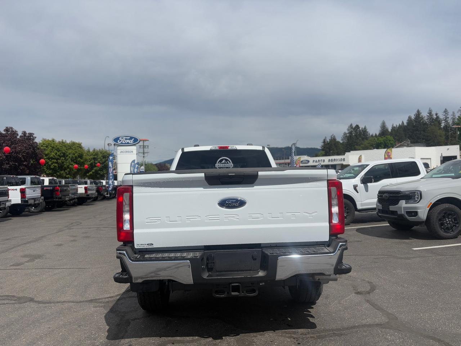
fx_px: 346
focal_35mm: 26
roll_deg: +1.5
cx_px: 230
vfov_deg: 53.1
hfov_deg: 67.3
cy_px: 173
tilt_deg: +1.8
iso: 50
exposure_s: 1/10101
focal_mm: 5.96
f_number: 1.6
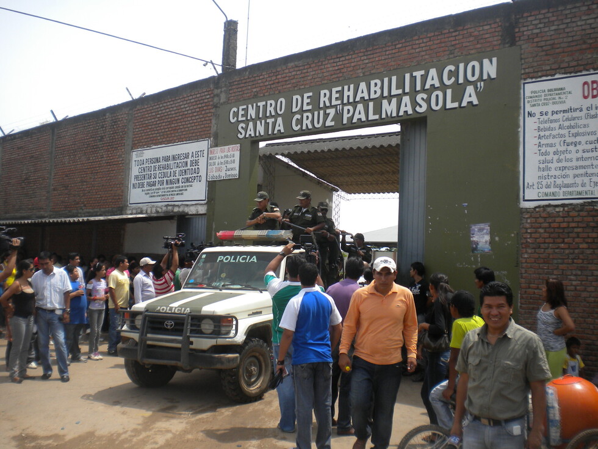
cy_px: 224
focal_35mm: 35
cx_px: 299
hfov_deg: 52.6
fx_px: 605
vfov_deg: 40.7
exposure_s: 1/606
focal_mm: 6.3
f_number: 4.6
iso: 80
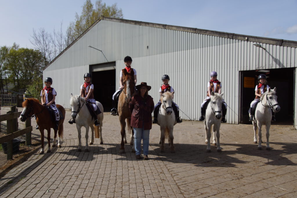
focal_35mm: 33
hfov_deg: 57.2
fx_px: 272
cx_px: 148
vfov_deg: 40.0
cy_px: 99
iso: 100
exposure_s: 1/800
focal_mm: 22
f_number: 5
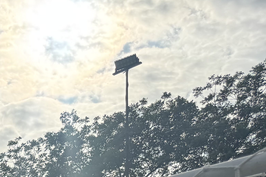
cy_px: 364
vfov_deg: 12.8
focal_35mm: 92
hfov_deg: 18.5
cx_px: -178
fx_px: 680
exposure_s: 1/9009
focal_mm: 6.76
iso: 80
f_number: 1.78
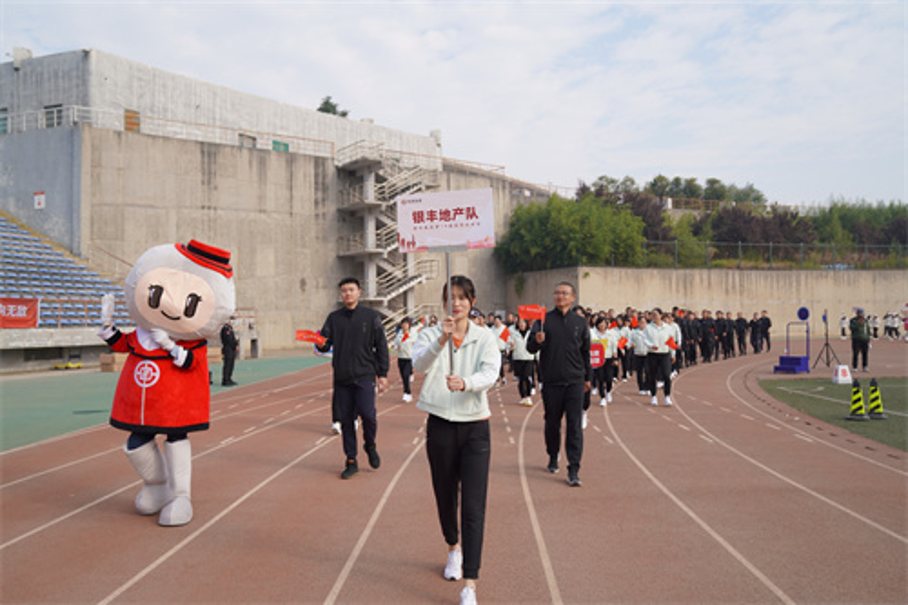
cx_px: 454
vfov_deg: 43.6
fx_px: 756
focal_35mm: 30
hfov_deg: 61.9
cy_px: 302
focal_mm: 30
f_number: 4.5
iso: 100
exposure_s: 1/500
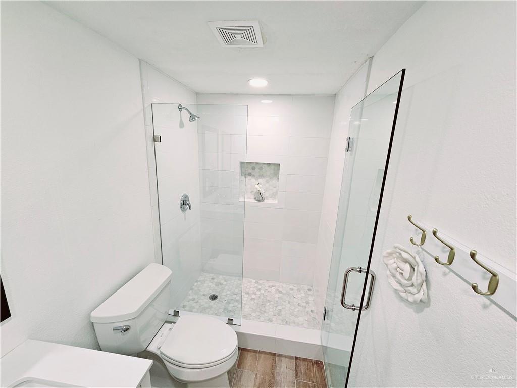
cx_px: 258
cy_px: 194
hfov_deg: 106.2
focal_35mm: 13
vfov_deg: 89.9
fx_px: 194
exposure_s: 1/60.2
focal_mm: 2.2
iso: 80
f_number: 2.2
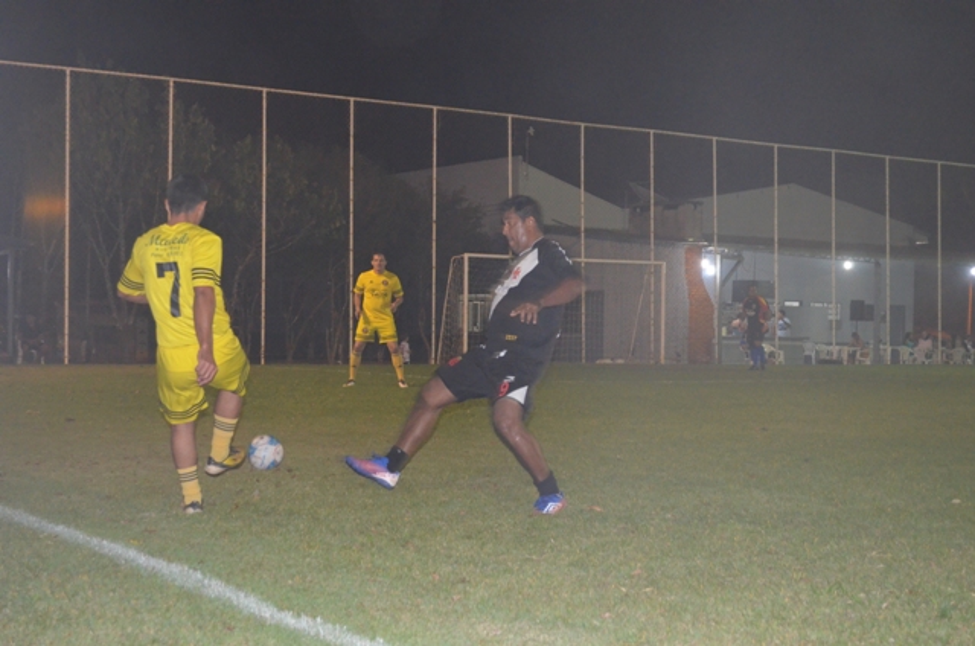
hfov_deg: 35.1
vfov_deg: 23.7
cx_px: 488
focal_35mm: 57
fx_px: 1541
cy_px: 323
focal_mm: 38
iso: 3200
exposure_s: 1/60
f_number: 5
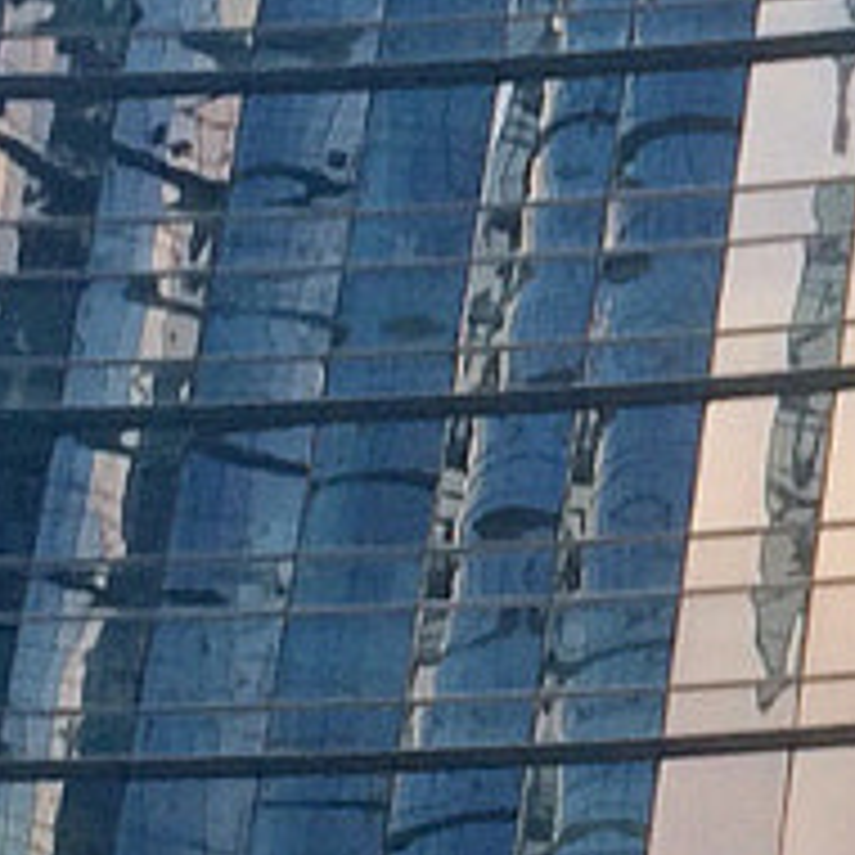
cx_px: 1638
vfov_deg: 8.1
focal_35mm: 216
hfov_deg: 7.8
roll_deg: -2.4
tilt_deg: +27.5
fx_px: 6036
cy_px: 176
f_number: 2.2
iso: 32
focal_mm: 4.15
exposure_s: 1/100
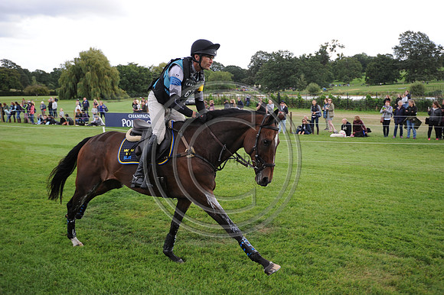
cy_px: 148
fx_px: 431
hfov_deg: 54.5
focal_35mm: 35
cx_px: 222
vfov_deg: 37.8
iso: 800
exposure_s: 1/1000
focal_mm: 35
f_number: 5
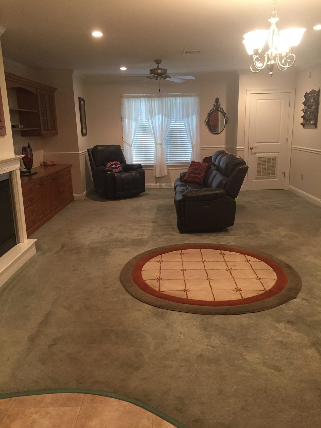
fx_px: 359
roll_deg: +0.6
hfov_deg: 48.2
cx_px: 160
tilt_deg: -11.9
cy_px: 214
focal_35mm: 29
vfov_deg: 61.7
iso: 160
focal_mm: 4.15
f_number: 2.2
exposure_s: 1/30
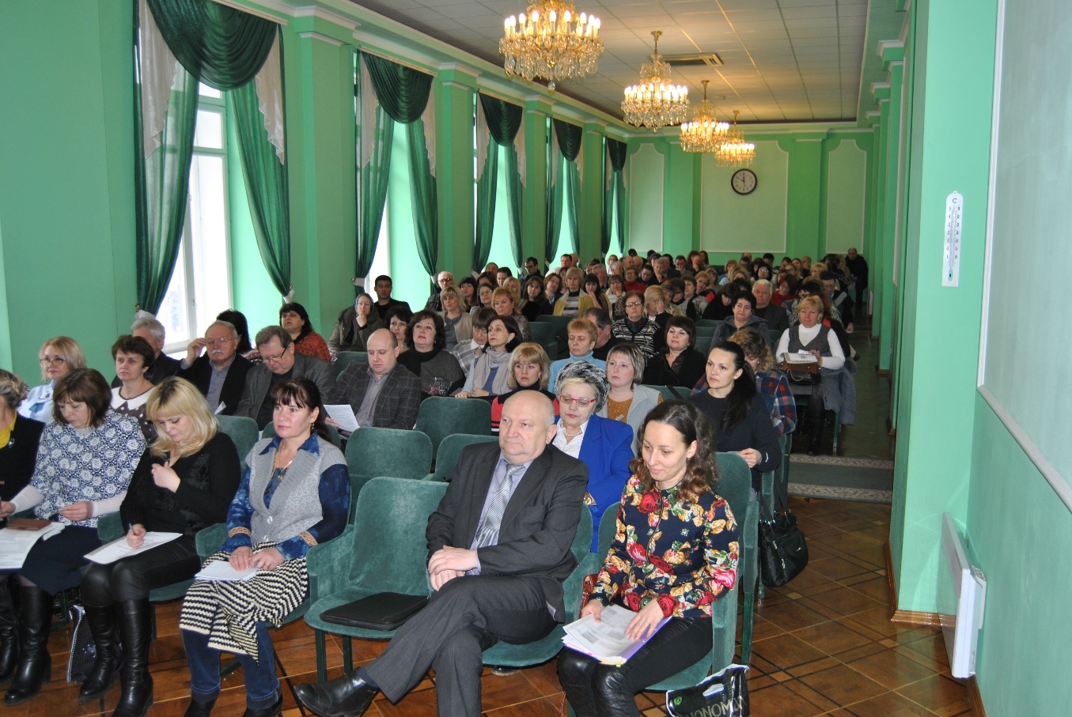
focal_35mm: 30
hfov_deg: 61.9
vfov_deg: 43.7
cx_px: 536
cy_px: 358
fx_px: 894
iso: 200
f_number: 3.5
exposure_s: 1/60
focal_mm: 20
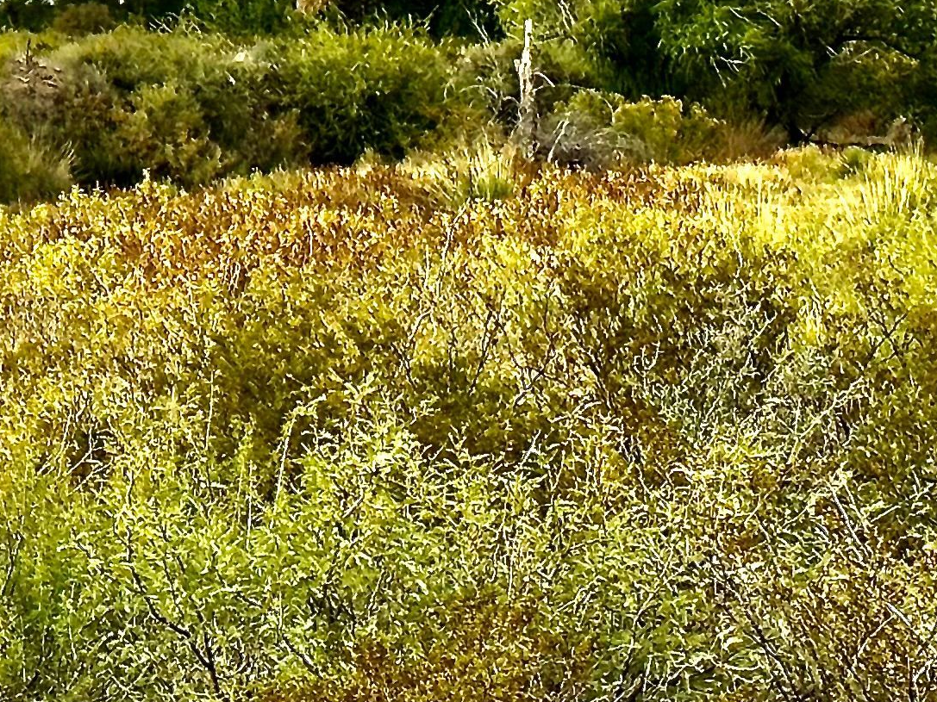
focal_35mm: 178
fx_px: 4818
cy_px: -2
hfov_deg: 10.7
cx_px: -443
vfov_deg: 8.3
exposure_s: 1/2732
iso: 64
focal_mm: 6.86
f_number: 1.78
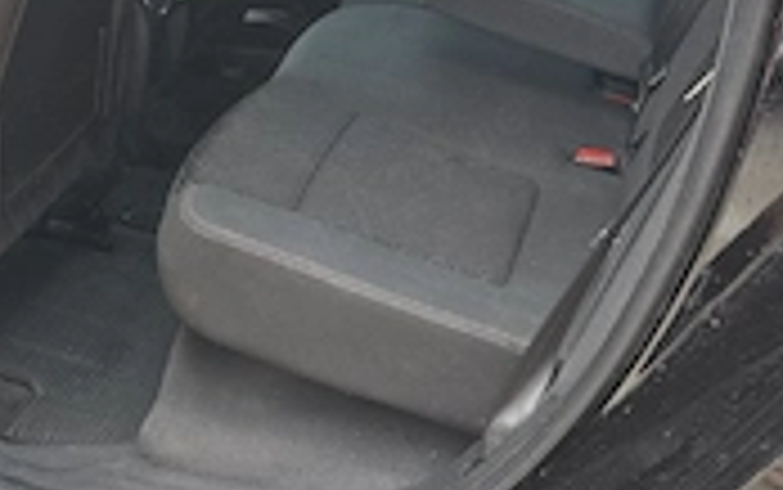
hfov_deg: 34.8
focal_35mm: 56
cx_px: 126
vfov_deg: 23.2
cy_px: 256
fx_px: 1196
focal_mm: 5.4
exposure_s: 1/526
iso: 160
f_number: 1.8
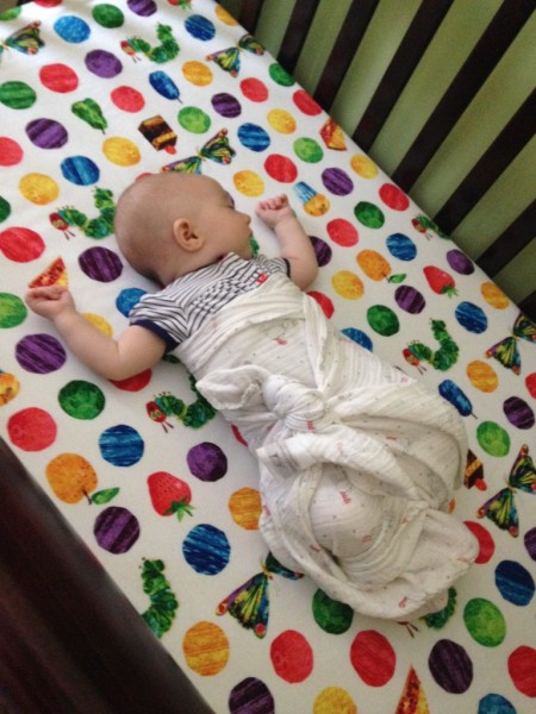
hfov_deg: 42.9
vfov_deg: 55.4
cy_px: 357
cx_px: 268
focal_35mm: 33
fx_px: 681
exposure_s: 1/15
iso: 400
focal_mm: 4.12
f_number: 2.4
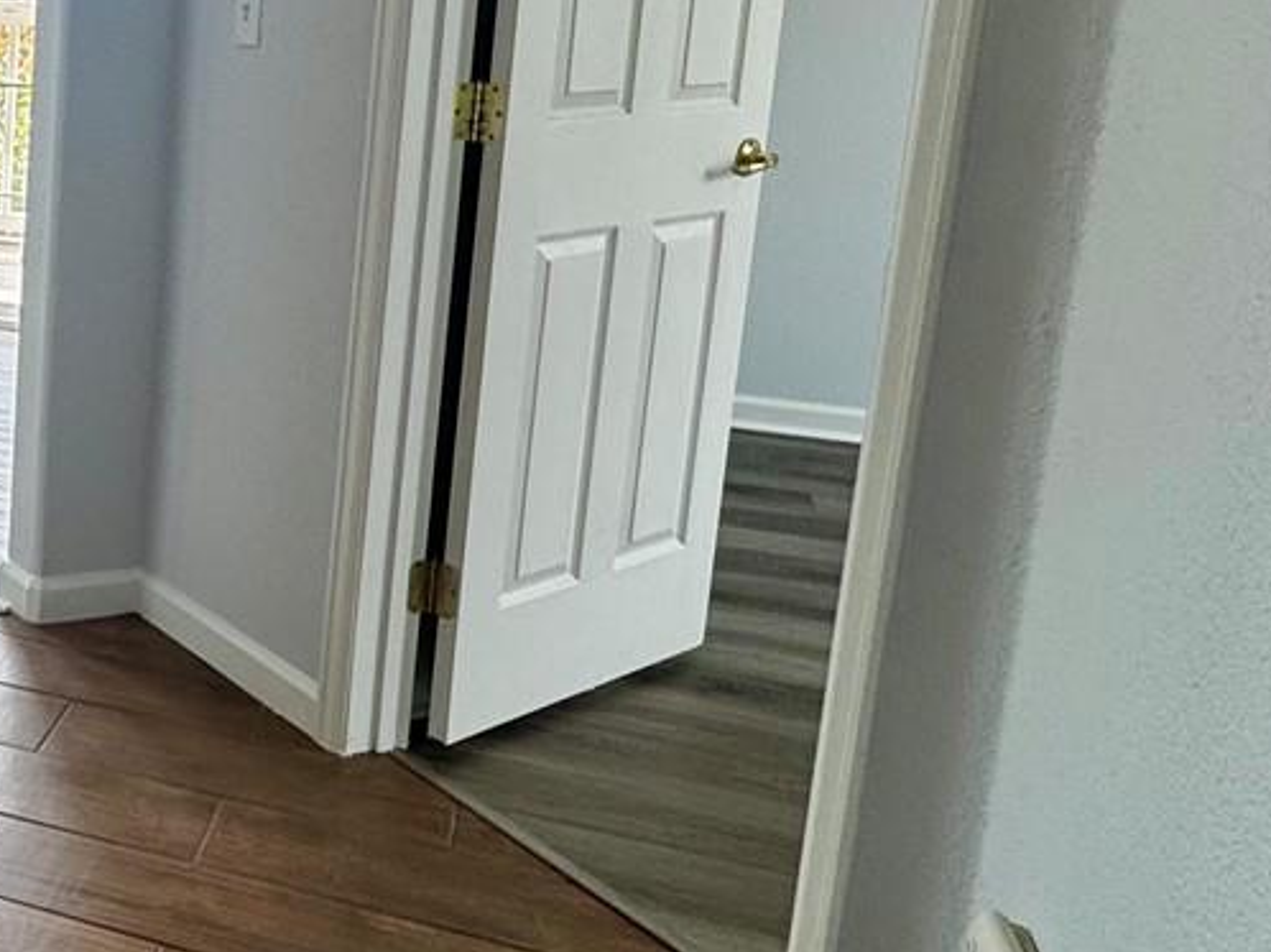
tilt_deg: -10.9
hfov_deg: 34.2
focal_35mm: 45
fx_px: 1651
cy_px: 242
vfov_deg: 31.6
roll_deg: -0.7
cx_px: -242
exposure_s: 1/131
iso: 40
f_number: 2.2
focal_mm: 2.22
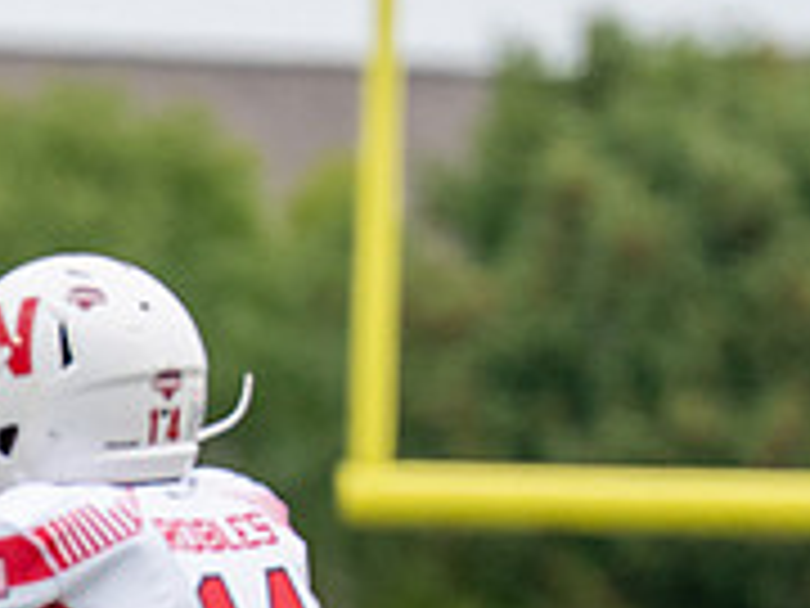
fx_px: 31496
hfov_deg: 1.5
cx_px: -567
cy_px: 901
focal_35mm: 1346
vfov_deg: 1.1
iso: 200
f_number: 2.8
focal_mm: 200
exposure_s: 1/3200
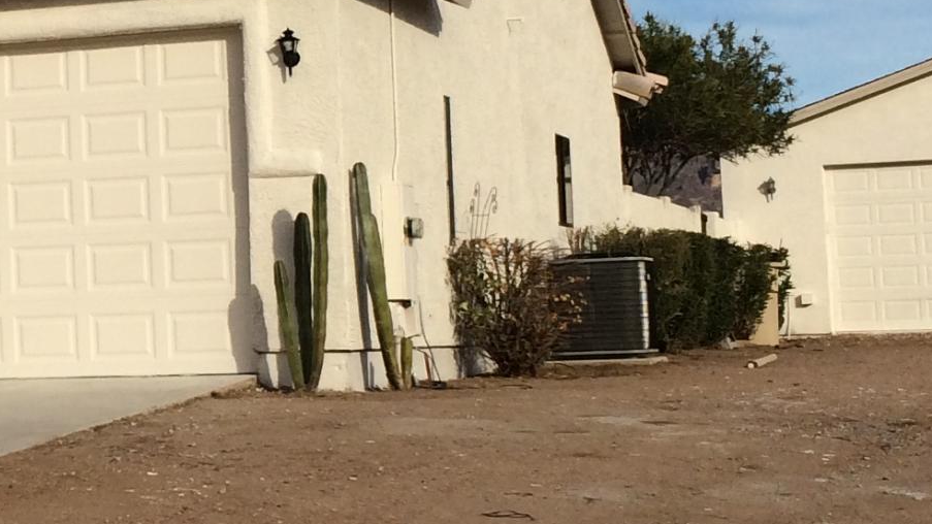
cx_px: -124
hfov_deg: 19.4
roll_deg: +2.6
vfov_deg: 11.5
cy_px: 140
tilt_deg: +3.8
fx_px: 2595
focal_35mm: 105
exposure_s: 1/3731
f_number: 2.2
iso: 32
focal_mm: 4.15
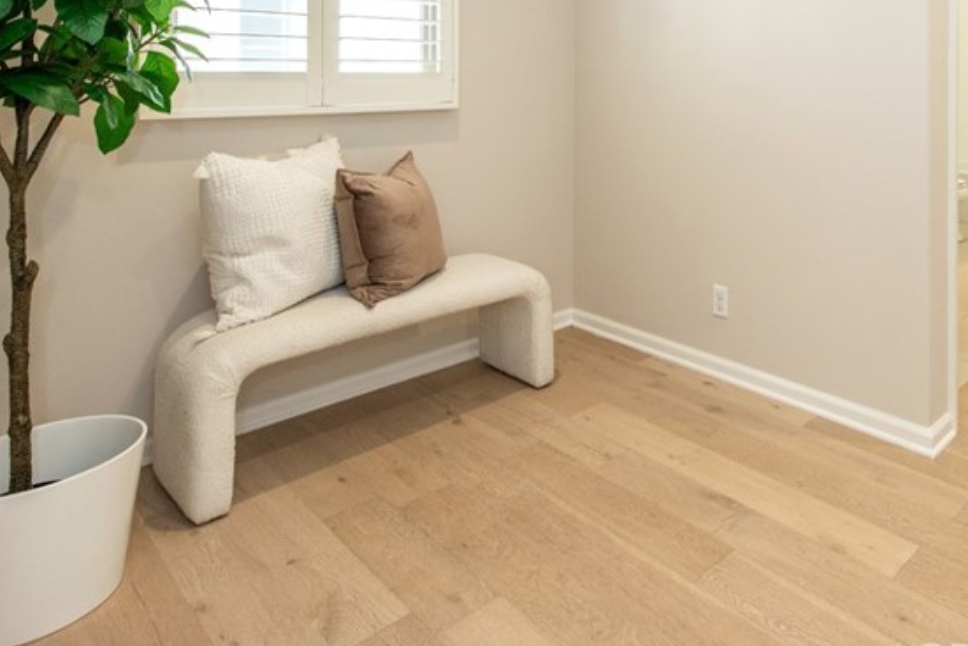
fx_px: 699
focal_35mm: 26
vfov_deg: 45.7
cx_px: 726
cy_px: 85
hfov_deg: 65.2
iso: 800
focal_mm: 14
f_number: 5.6
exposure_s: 1/125
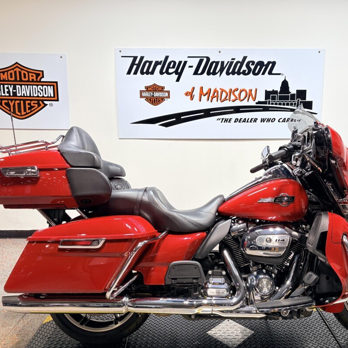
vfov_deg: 52.5
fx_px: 353
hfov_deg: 52.3
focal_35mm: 31
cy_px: 174
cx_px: 205
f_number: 1.6
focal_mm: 5.96
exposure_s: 1/120
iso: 40
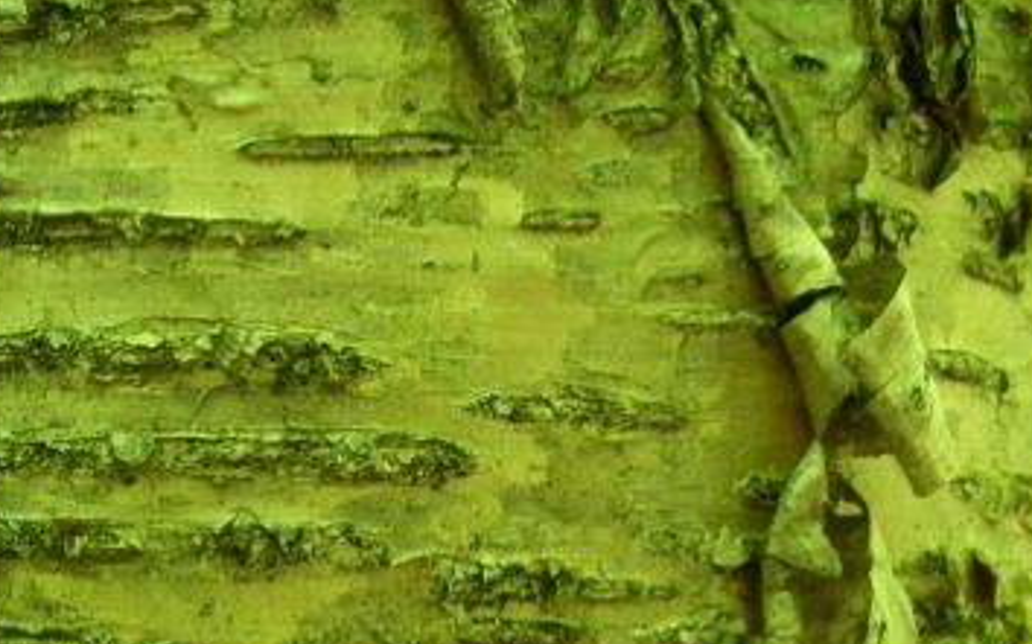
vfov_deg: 17.9
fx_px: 1996
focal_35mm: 71
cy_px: 641
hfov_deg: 29.0
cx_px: 469
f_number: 2.7
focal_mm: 6
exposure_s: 1/20
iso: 160
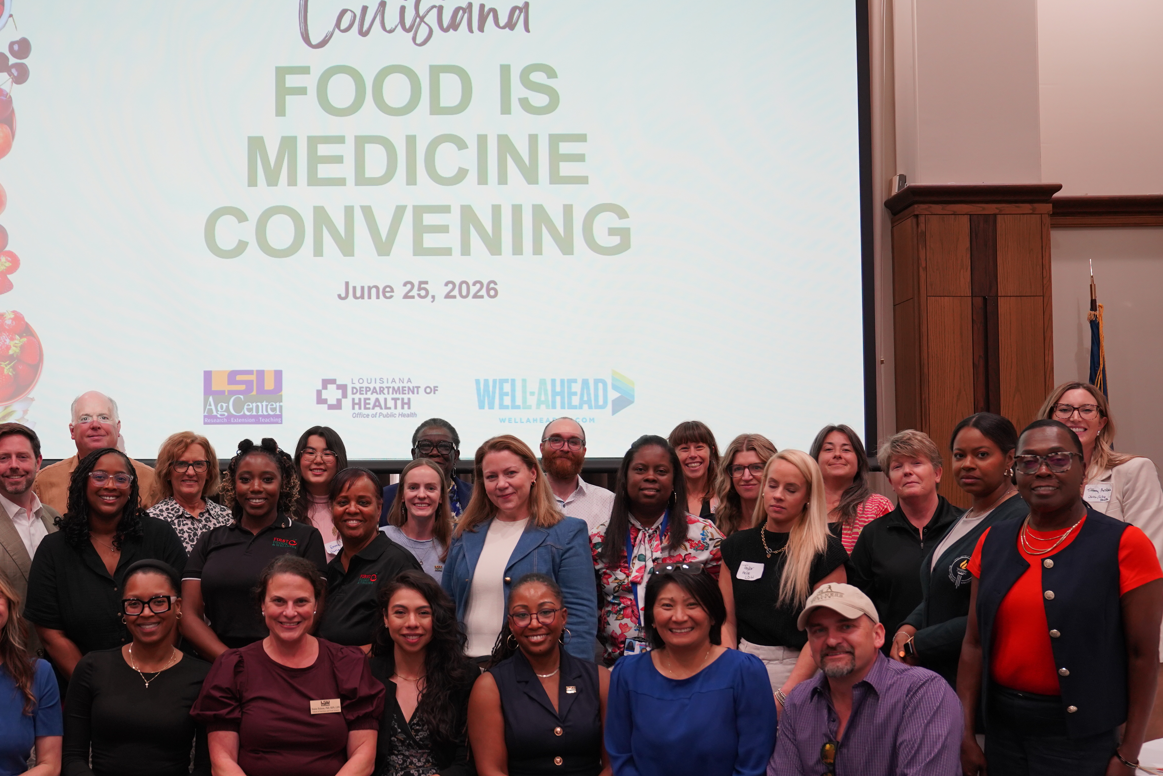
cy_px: 441
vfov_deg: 31.9
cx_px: 410
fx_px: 1357
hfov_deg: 45.8
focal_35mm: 42
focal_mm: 32
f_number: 4
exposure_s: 1/160
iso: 1000
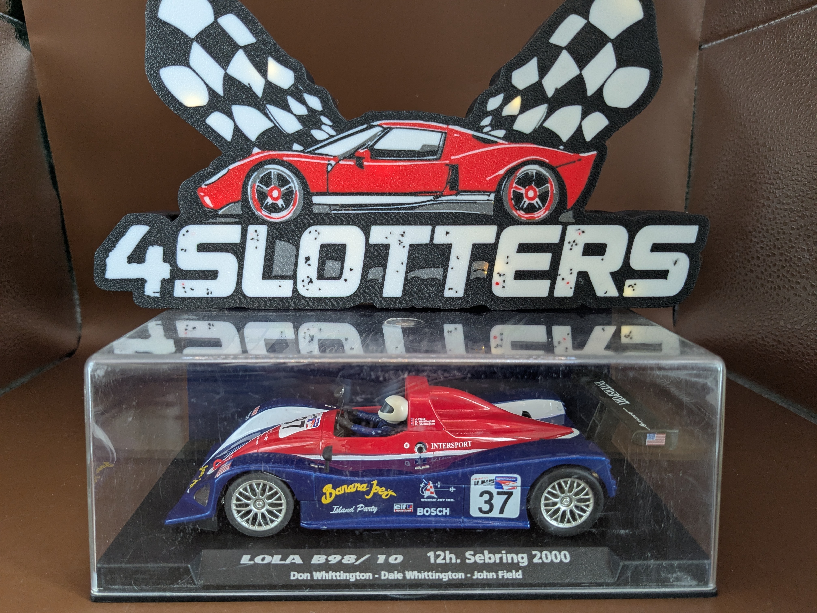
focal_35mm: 27
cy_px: 306
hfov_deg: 65.3
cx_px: 408
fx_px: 637
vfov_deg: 51.4
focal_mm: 4.38
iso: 91
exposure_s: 1/99.9
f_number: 1.73
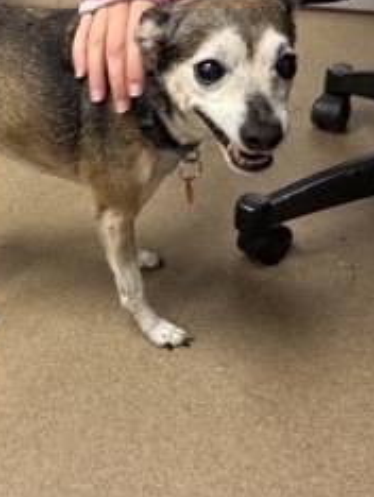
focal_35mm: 43
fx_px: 618
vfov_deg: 43.7
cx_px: 69
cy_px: 217
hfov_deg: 32.6
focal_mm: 6.76
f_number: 1.78
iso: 160
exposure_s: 1/64
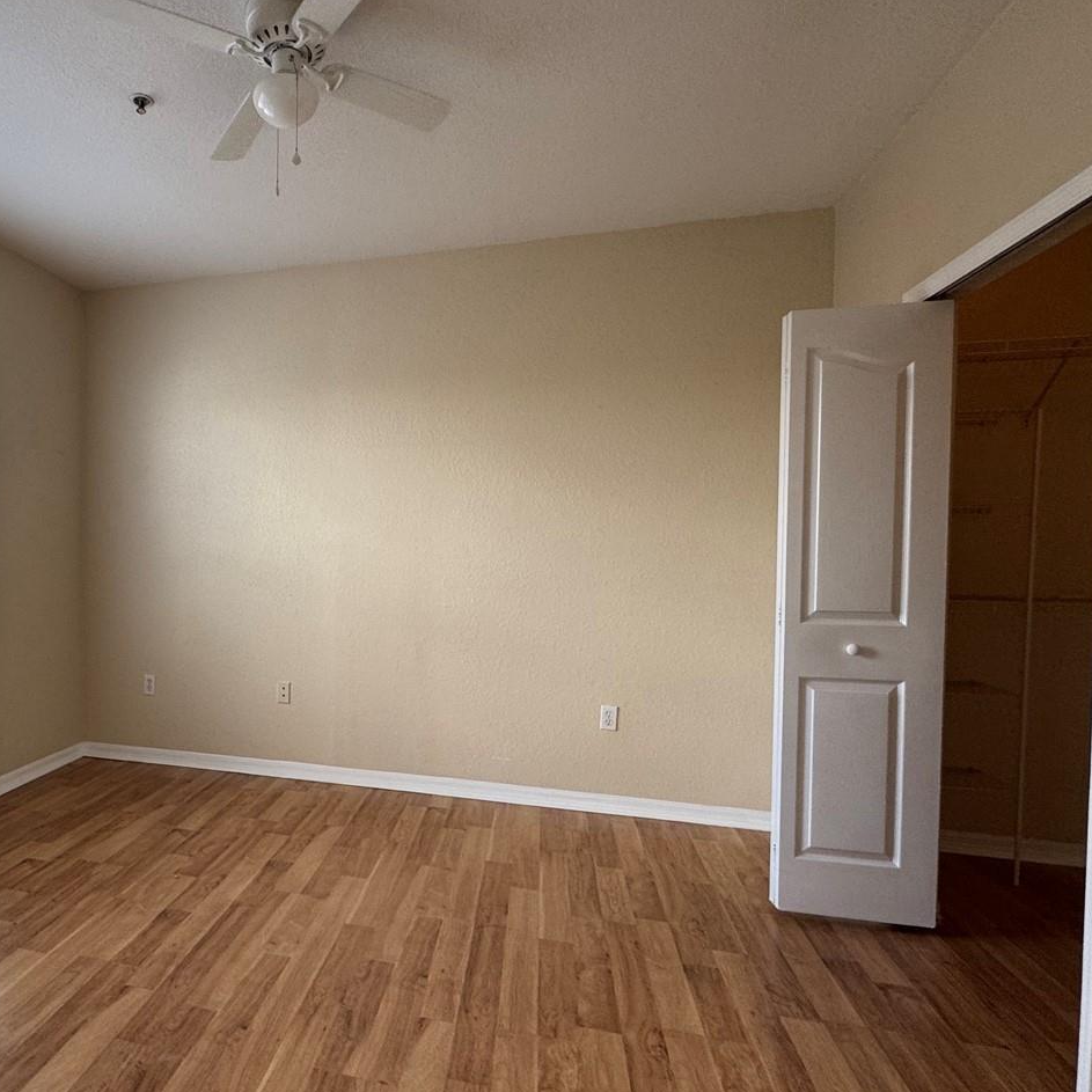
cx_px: 305
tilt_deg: -2.5
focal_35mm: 21
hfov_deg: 68.5
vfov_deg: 72.1
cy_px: 570
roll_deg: -0.6
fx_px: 749
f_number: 2.2
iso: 125
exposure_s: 1/120
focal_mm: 2.22
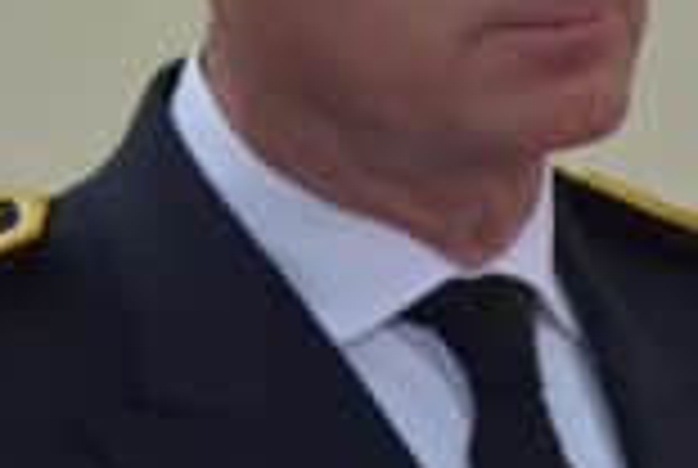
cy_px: 22
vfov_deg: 0.8
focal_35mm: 1738
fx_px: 33762
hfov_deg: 1.2
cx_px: 248
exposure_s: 1/500
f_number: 6.3
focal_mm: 300
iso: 720
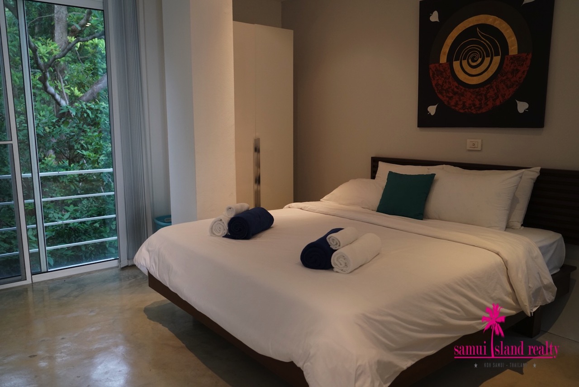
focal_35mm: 29
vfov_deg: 45.0
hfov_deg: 63.6
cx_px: 290
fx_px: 467
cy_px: 194
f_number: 4
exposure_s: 1/160
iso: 1250
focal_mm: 29
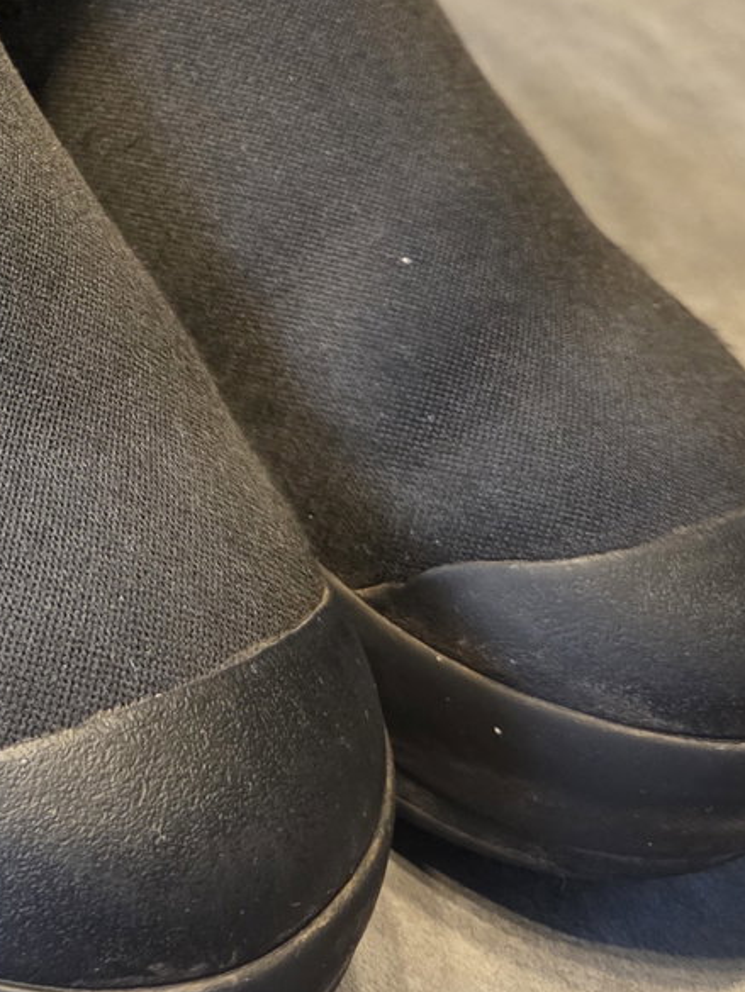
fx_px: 1865
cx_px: -141
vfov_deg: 28.1
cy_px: 9
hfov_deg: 21.1
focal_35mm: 65
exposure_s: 1/100
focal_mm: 5.4
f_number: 1.8
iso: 1000
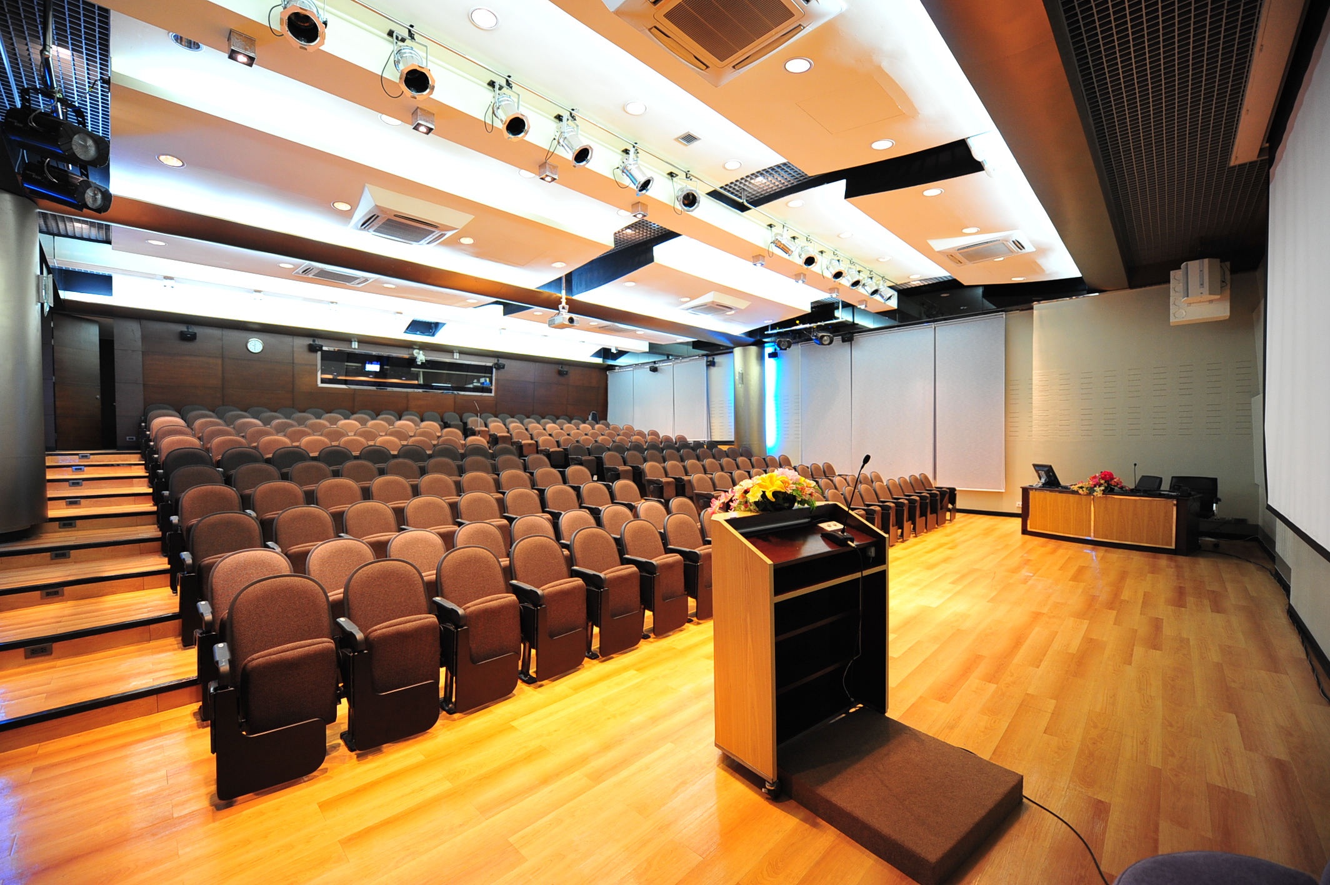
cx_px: 665
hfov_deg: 104.3
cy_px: 442
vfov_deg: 81.1
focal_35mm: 14
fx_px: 517
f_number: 2.8
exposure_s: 1/50
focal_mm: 14
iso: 1000
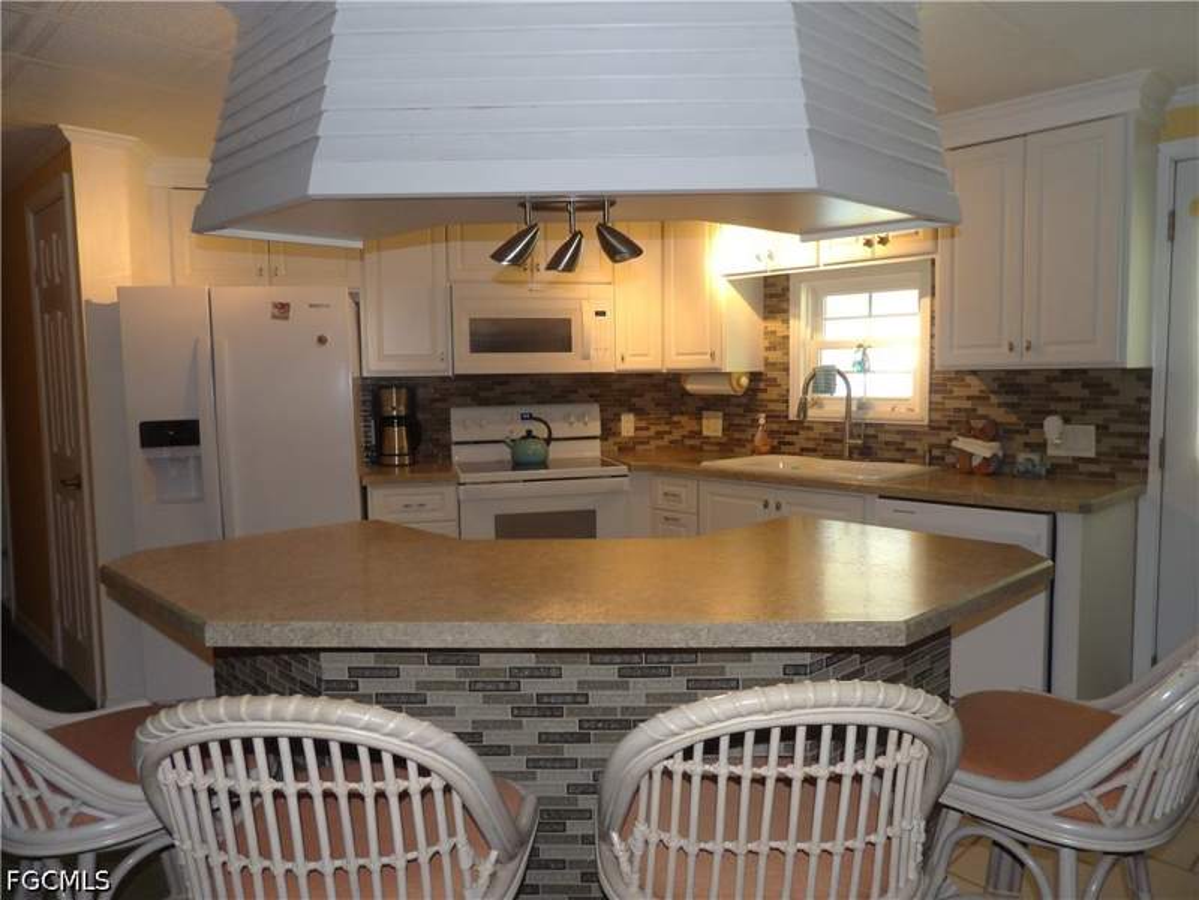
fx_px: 831
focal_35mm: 24
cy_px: 450
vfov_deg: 56.8
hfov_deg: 71.6
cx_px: 600
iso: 200
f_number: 3.2
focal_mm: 4.3
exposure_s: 1/33
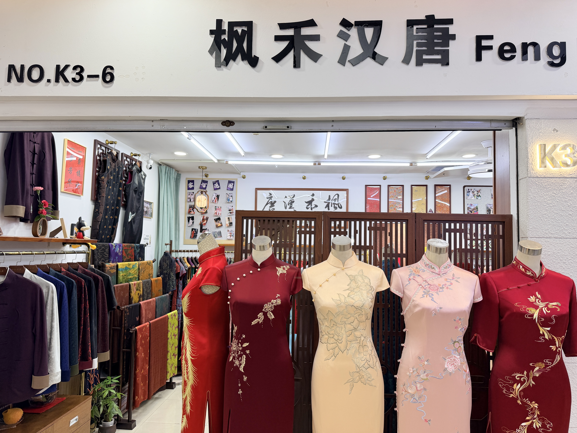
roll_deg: -0.6
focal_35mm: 24
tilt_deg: +3.6
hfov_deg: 71.6
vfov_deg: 56.8
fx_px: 400
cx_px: 288
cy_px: 216
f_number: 1.78
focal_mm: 6.76
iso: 80
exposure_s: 1/100
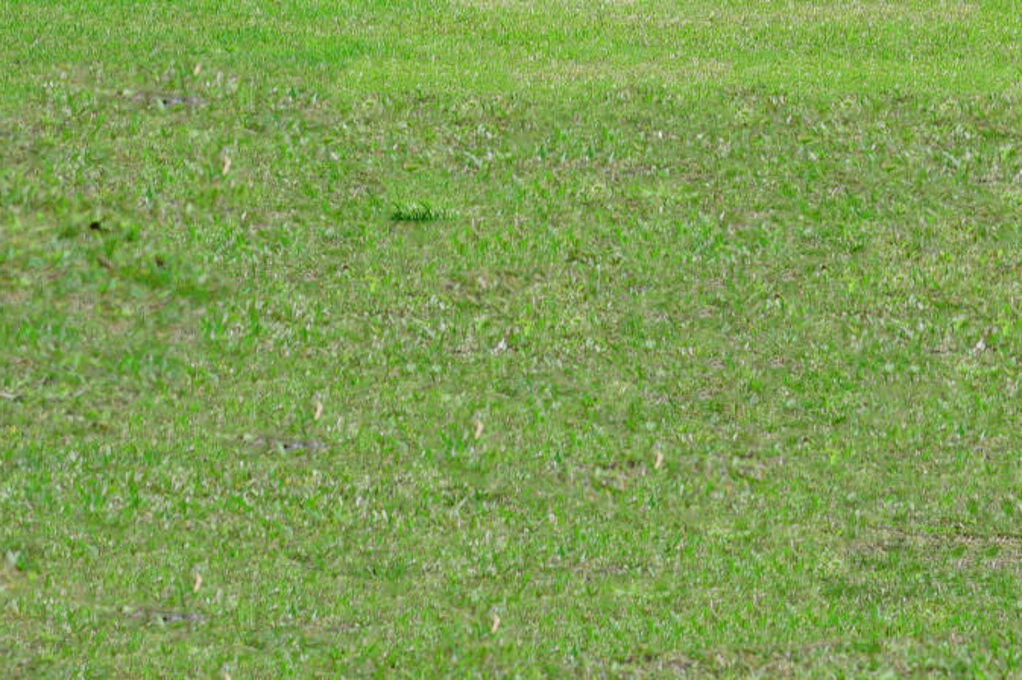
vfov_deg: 4.8
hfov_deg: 7.3
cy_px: -401
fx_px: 7973
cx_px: 849
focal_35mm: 281
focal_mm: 42
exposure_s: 1/80
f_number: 6.3
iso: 100
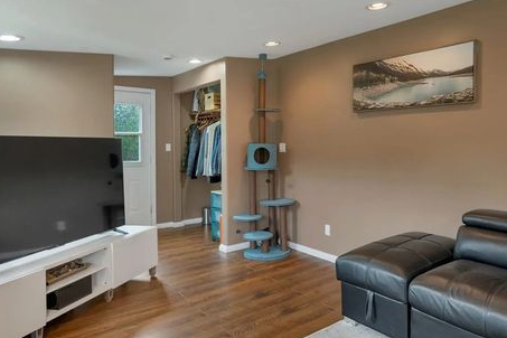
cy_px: 150
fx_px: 348
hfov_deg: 71.2
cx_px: 310
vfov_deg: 51.7
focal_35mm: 25
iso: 320
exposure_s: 1/10
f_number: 5.6
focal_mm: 17.5
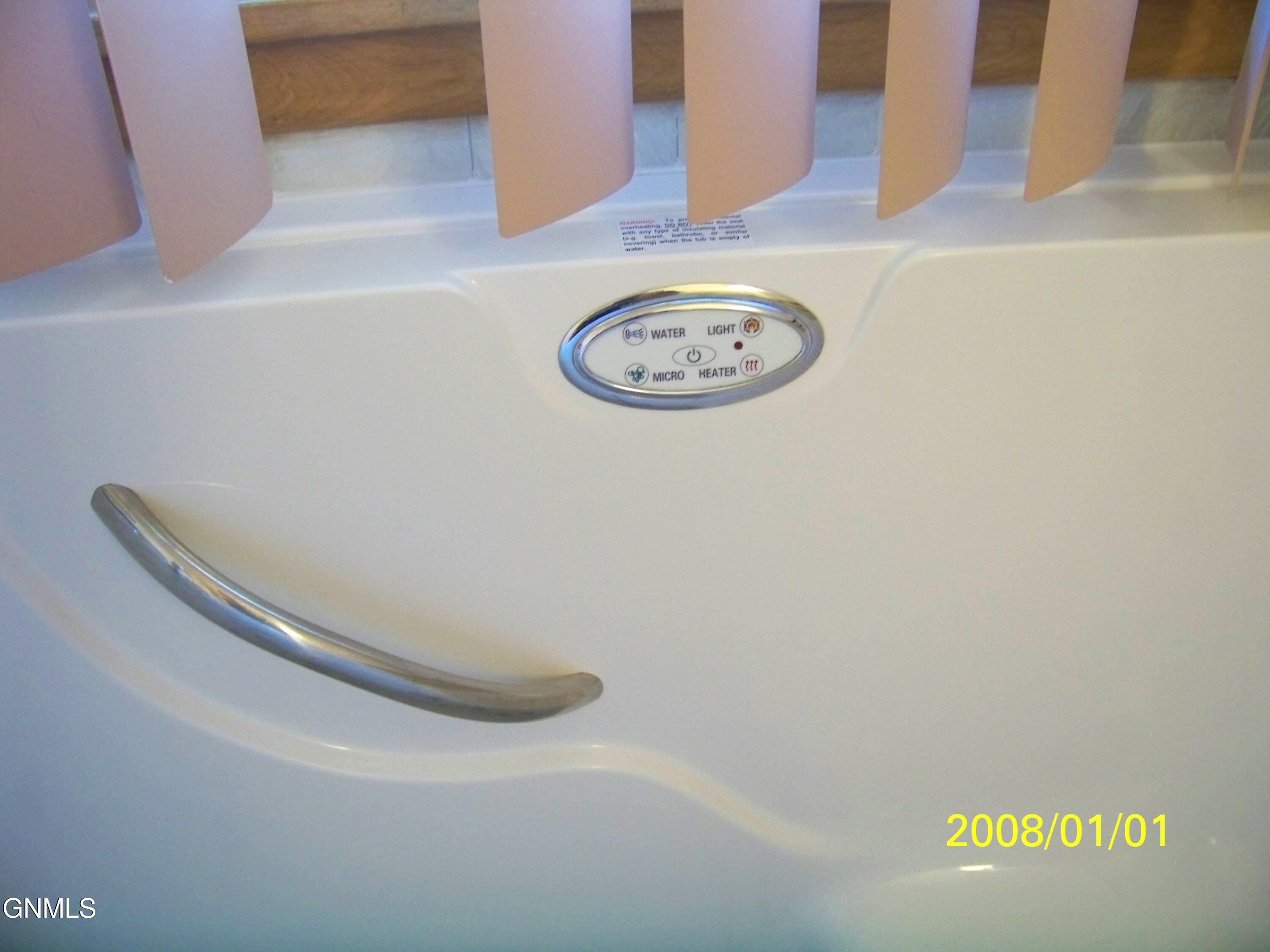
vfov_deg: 42.9
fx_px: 1211
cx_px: 635
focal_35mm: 33
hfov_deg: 55.4
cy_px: 476
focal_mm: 5.85
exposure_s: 1/30
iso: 500
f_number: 2.8
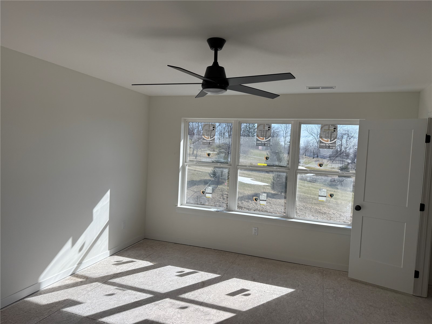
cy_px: 162
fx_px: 300
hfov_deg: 71.6
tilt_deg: -2.2
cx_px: 216
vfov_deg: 56.8
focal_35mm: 24
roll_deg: -3.1
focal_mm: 6.76
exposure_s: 1/2611
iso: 80
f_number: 1.78
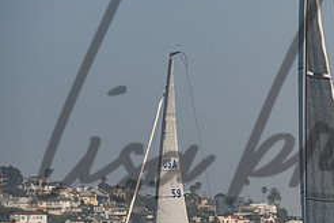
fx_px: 4379
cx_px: 339
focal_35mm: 472
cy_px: 142
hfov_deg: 4.4
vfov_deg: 2.9
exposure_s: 1/1250
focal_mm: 200
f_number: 8
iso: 400
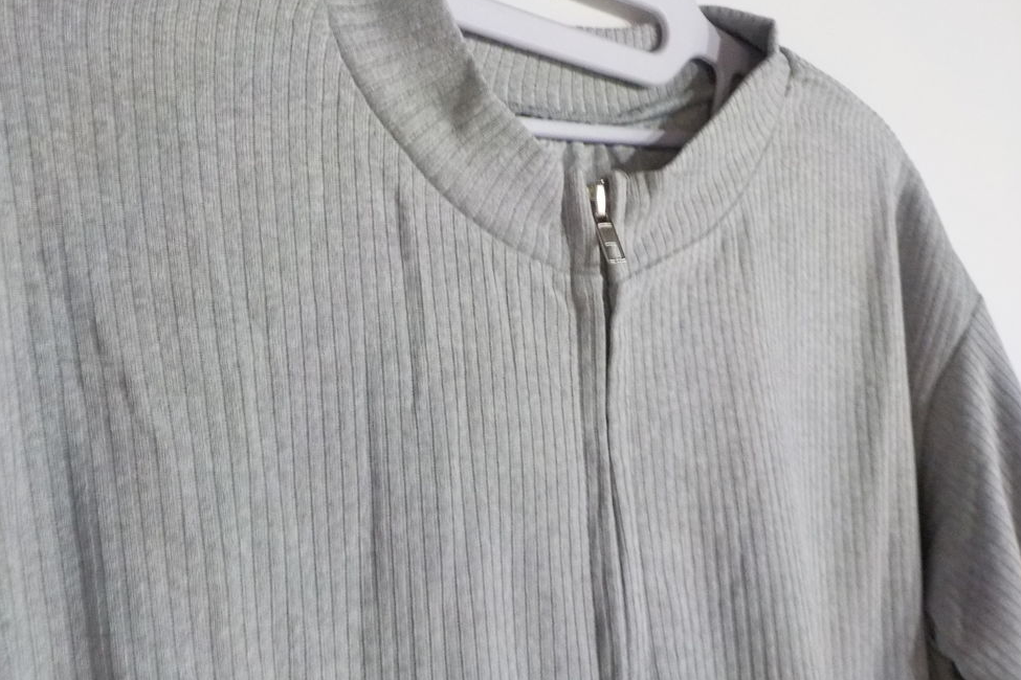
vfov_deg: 41.1
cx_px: 504
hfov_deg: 58.7
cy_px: 362
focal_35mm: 32
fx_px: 907
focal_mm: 4.1
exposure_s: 1/8
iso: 800
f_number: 3.3
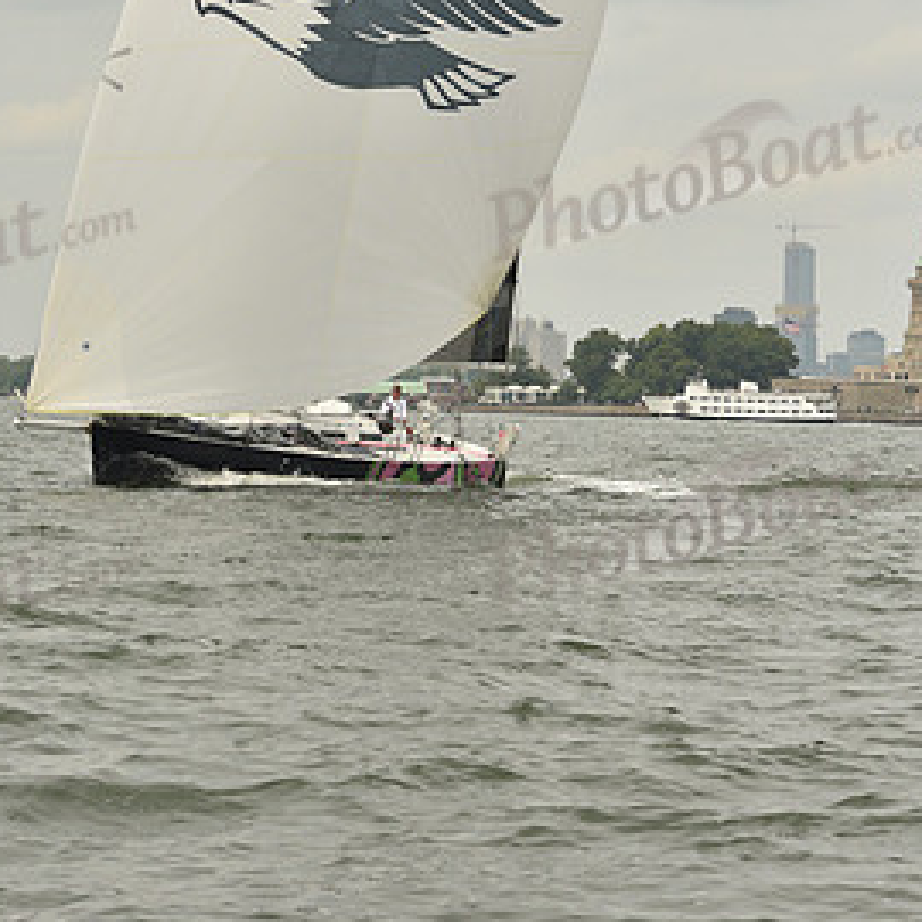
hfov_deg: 11.6
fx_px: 4520
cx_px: 312
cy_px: 44
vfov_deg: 11.6
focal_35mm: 150
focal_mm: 82
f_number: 10
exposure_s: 1/640
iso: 250
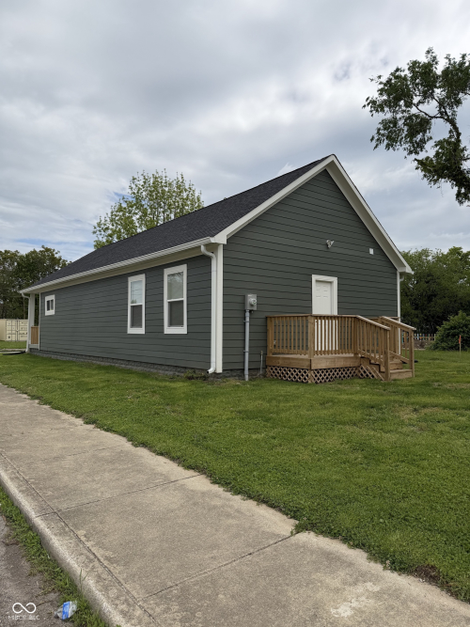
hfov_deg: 56.8
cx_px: 235
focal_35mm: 24
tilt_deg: +3.2
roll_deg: -0.1
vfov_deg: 71.6
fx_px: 435
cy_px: 314
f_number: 1.78
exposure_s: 1/6711
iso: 80
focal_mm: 6.76
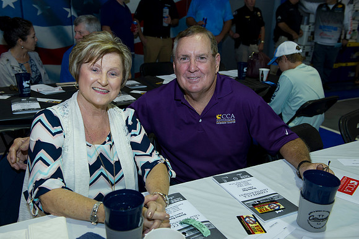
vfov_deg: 38.8
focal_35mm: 34
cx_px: 180
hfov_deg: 55.8
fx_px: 339
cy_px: 120
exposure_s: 1/60
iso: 1250
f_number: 5
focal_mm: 34
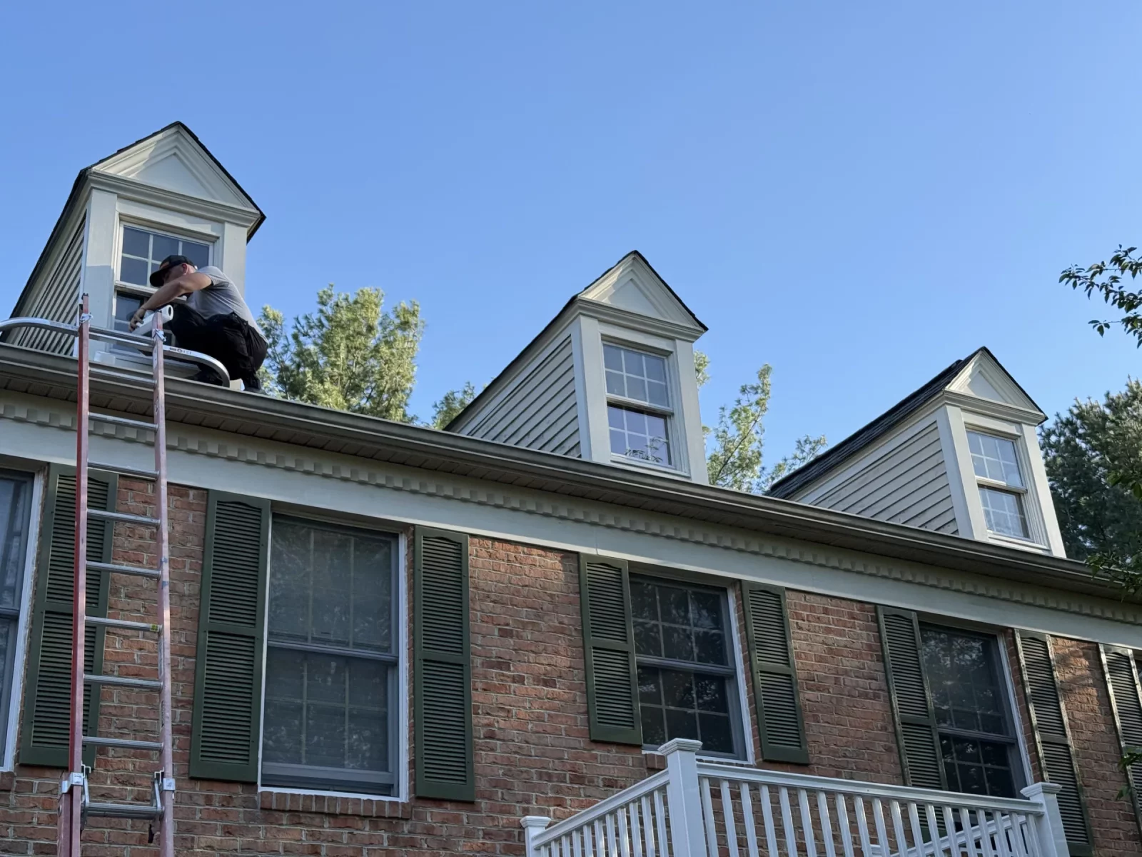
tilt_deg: +28.4
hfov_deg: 39.7
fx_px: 1584
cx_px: 571
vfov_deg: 30.3
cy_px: 428
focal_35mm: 48
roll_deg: +4.0
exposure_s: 1/1307
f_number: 1.78
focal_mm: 6.76
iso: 64
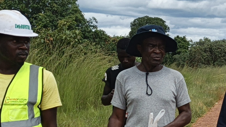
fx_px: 527
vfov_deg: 13.6
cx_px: 325
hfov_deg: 21.0
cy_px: 120
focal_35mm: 88
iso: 71
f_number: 1.79
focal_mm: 4.71
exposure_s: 1/735
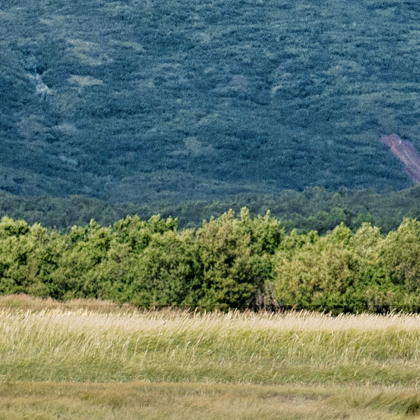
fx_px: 12203
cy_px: -386
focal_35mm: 889
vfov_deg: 2.0
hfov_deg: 2.0
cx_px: 492
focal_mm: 135
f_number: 8
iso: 800
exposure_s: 1/1500
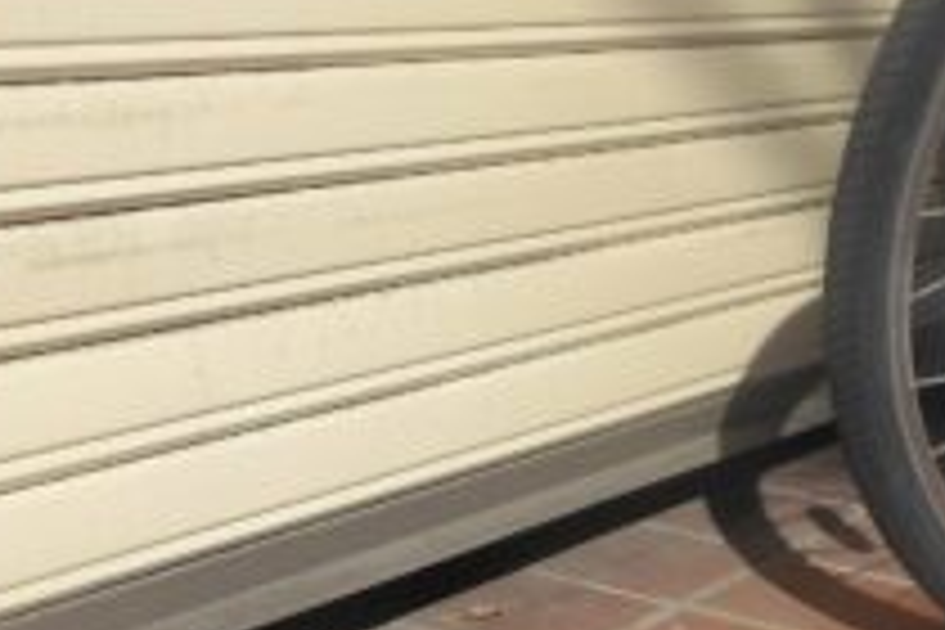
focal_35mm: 89
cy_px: 428
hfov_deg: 22.7
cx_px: 261
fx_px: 2336
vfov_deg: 15.3
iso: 80
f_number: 3.2
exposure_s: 1/1250
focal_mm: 4.5
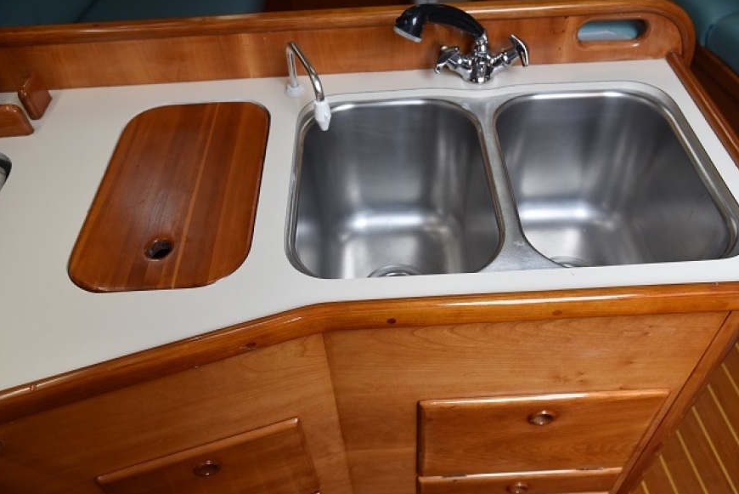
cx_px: 373
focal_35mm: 31
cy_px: 245
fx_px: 637
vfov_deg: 42.4
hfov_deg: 60.3
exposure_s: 1/100
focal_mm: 30
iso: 400
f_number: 5
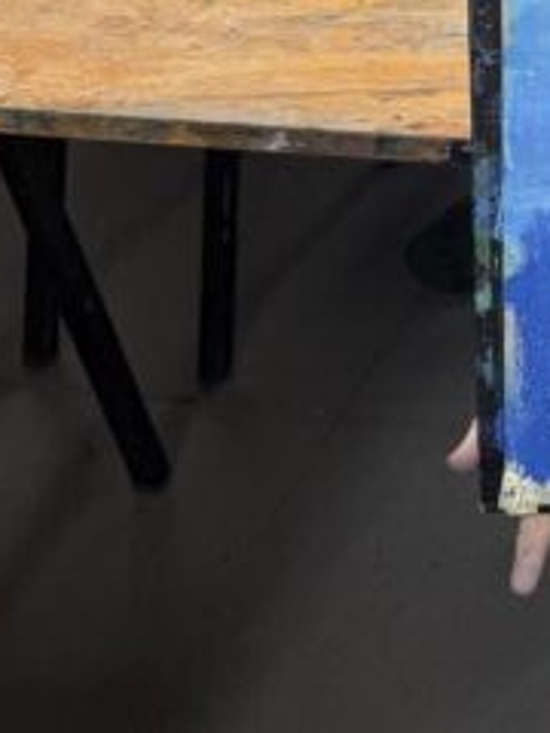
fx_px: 2118
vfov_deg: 17.8
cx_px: 1054
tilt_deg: -18.0
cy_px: -330
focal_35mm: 100
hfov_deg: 13.1
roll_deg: -1.9
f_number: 1.78
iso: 80
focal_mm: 6.76
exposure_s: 1/121
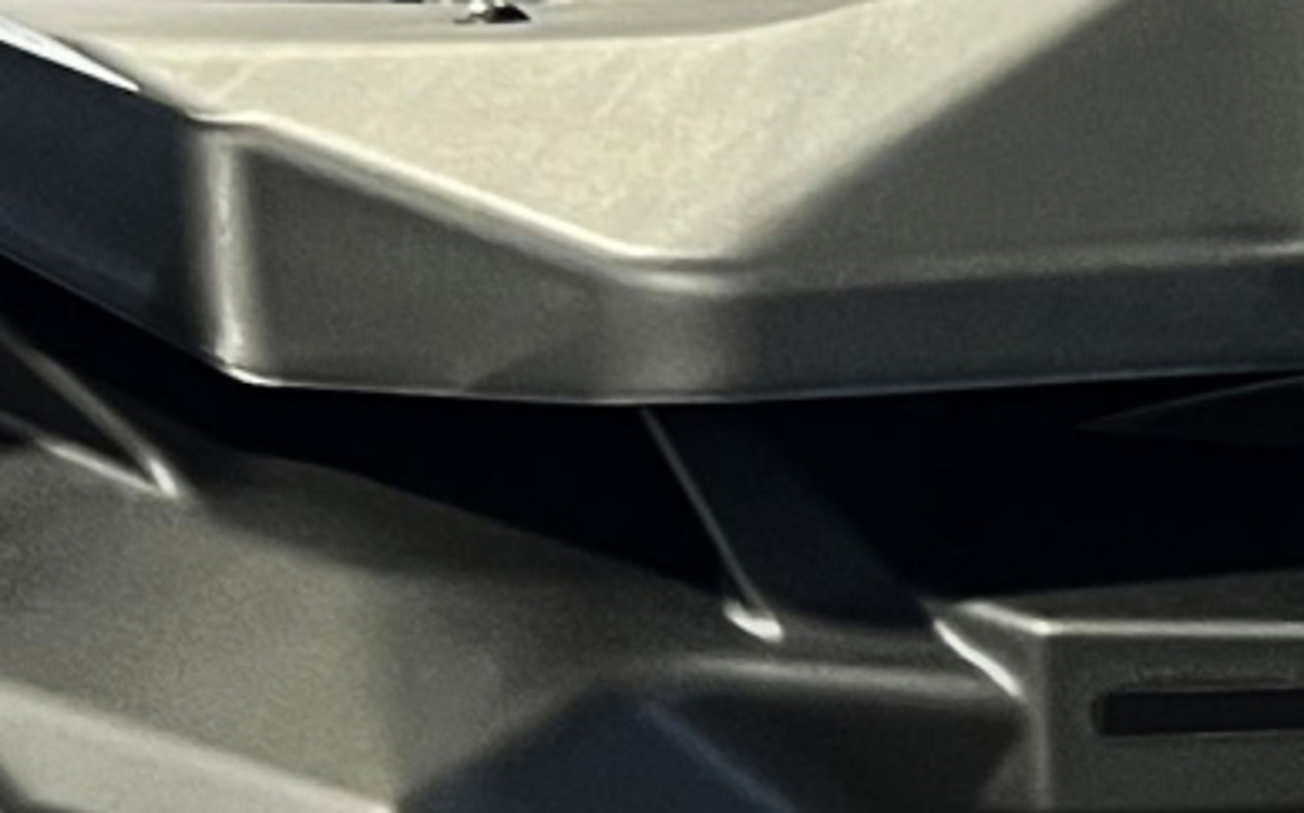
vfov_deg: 7.2
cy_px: 252
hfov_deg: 11.3
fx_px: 6464
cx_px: 1533
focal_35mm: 182
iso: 100
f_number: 1.5
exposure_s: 1/50
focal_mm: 5.7
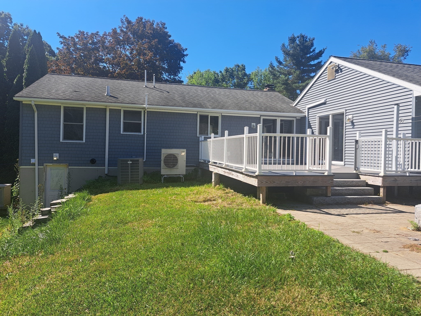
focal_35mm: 24
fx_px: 292
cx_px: 210
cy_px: 158
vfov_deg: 56.8
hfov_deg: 71.6
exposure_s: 1/911
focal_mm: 5.23
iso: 50
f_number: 1.8
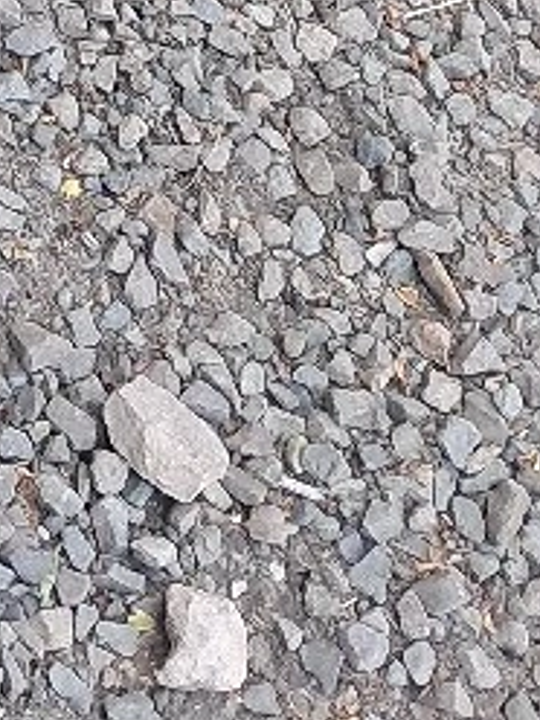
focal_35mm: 145
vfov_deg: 11.3
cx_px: -798
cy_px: -1003
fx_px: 3016
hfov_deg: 9.1
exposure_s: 1/50
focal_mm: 4
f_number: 1.8
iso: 50
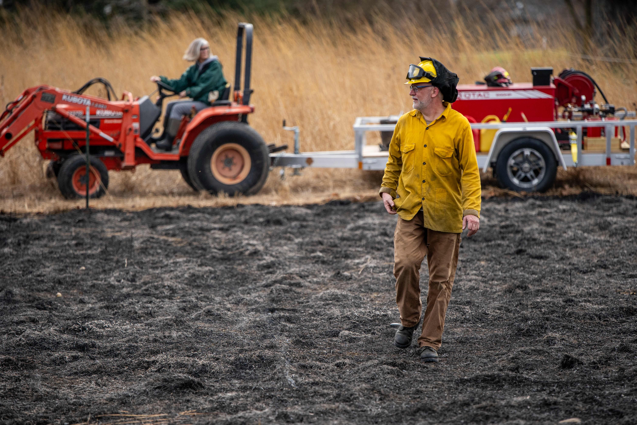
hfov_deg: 10.8
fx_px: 3379
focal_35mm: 191
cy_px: 212
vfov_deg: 7.2
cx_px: 318
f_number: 3.2
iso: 800
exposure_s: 1/6400
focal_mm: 191
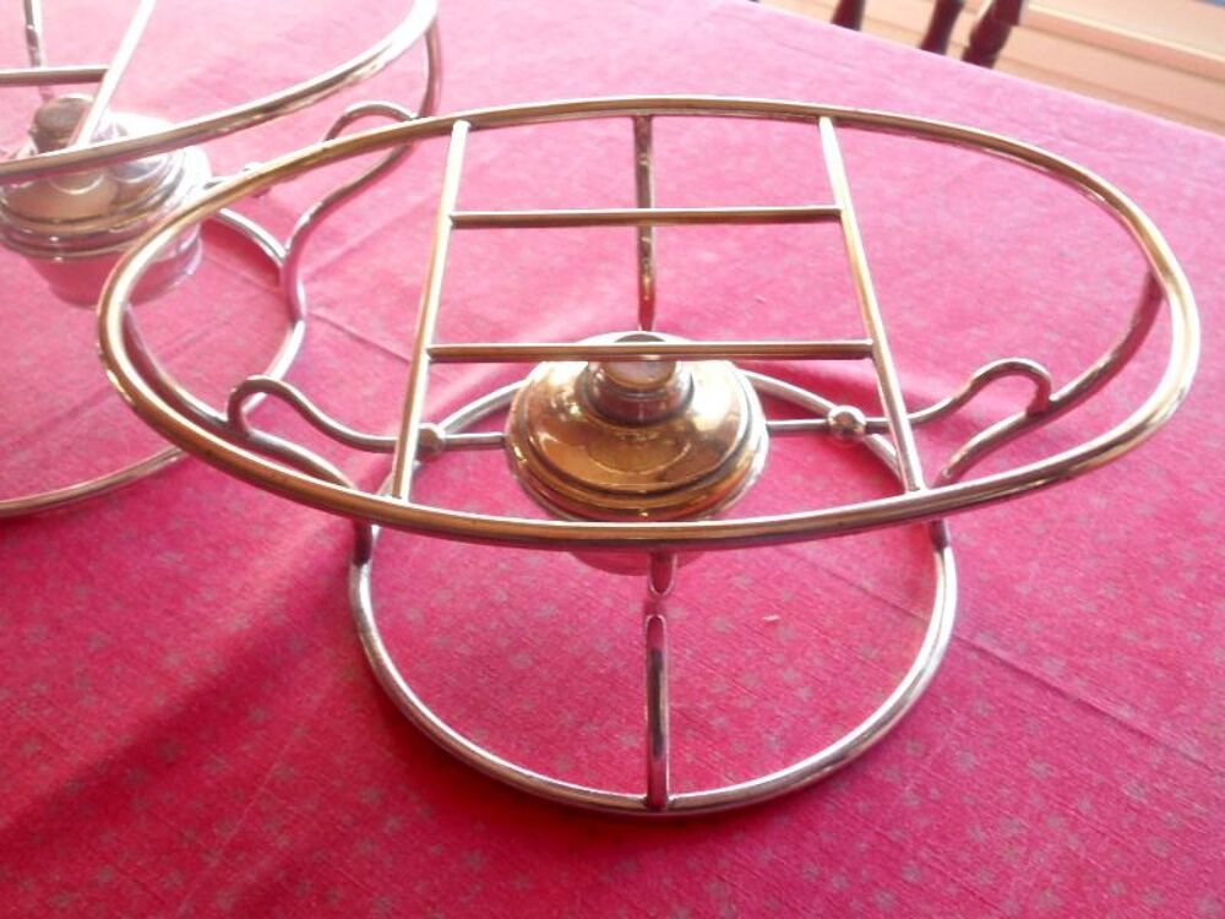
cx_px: 612
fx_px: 1380
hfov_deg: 47.9
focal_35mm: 39
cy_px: 460
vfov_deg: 36.8
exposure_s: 1/30
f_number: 3.9
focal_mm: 6.7
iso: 160
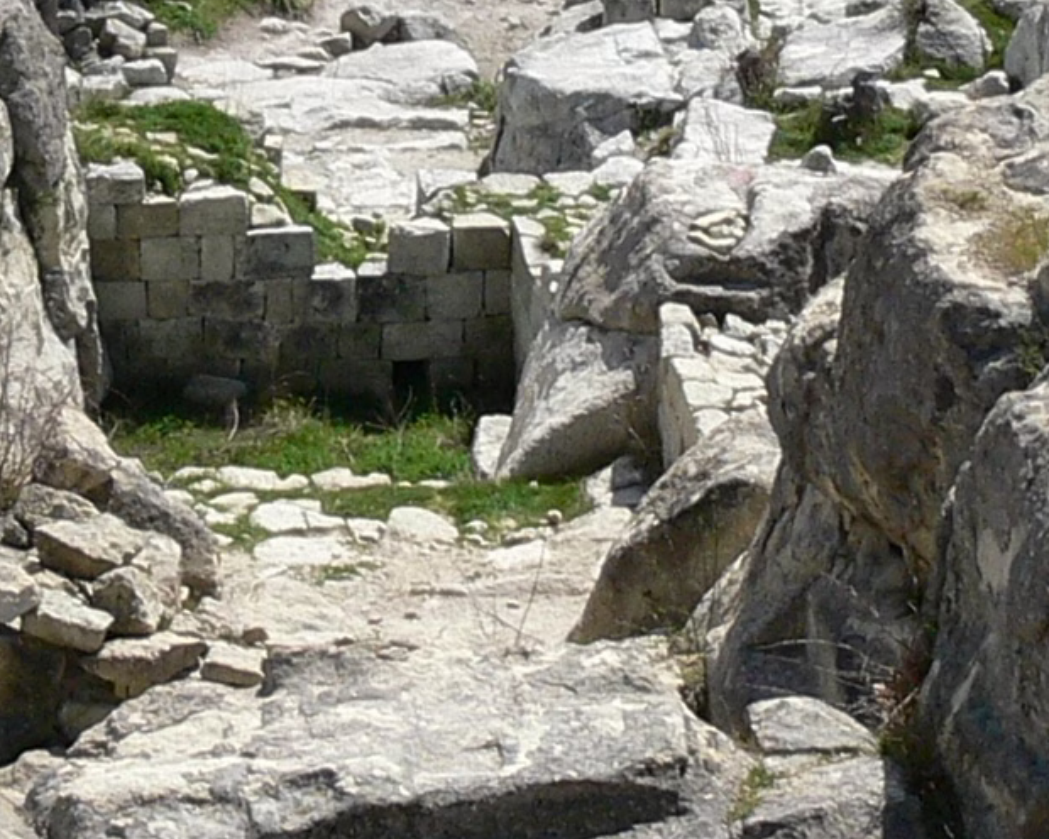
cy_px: 149
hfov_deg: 7.4
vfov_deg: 5.9
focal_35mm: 262
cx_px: 254
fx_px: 8134
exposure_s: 1/400
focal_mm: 12.1
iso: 80
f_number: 5.6
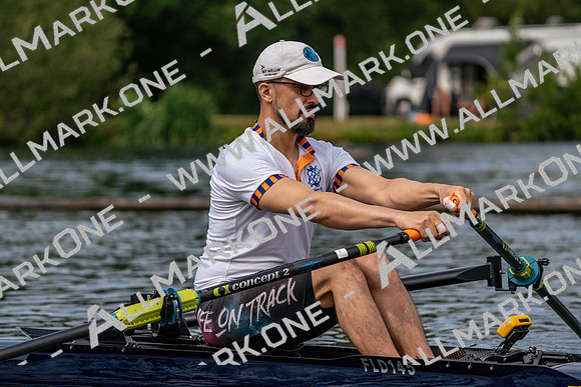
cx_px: 290
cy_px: 194
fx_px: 3454
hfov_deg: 9.6
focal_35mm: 214
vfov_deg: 6.4
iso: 320
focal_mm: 214
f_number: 5.6
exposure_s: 1/1600
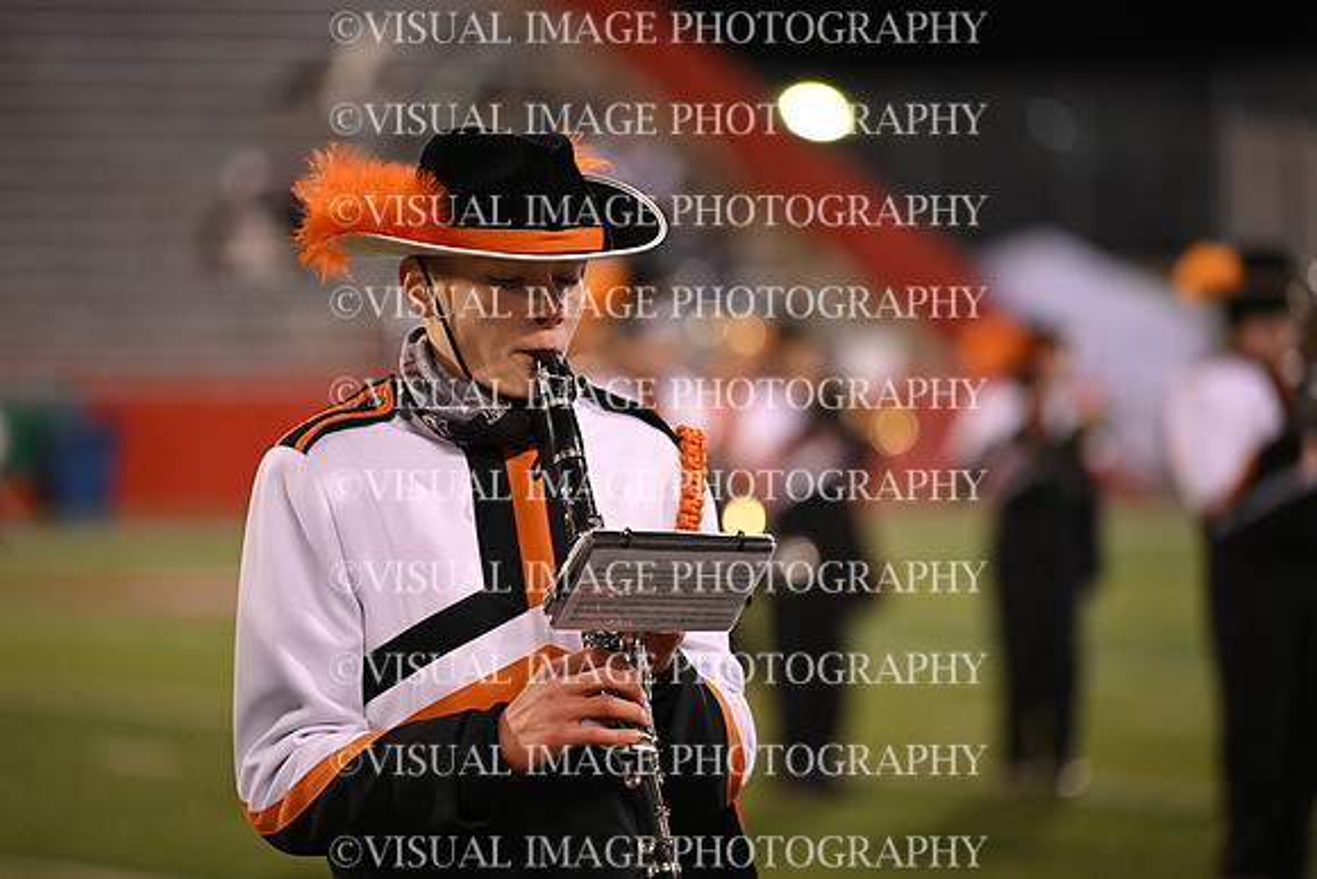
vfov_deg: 6.9
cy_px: 440
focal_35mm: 200
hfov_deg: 10.3
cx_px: 658
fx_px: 7318
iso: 4000
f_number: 2.8
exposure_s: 1/800
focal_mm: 200
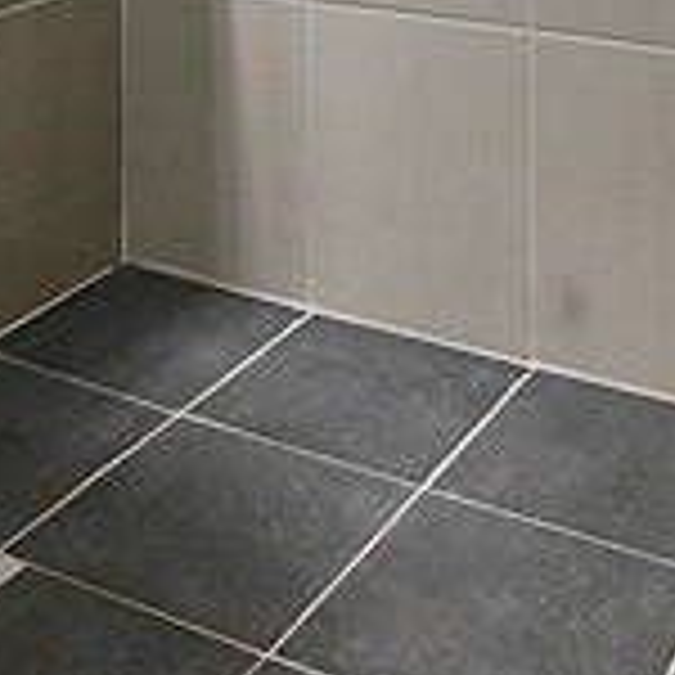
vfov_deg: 20.7
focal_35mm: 68
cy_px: -400
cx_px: 324
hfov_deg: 25.4
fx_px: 1500
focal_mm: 10
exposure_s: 1/25
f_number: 9
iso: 800
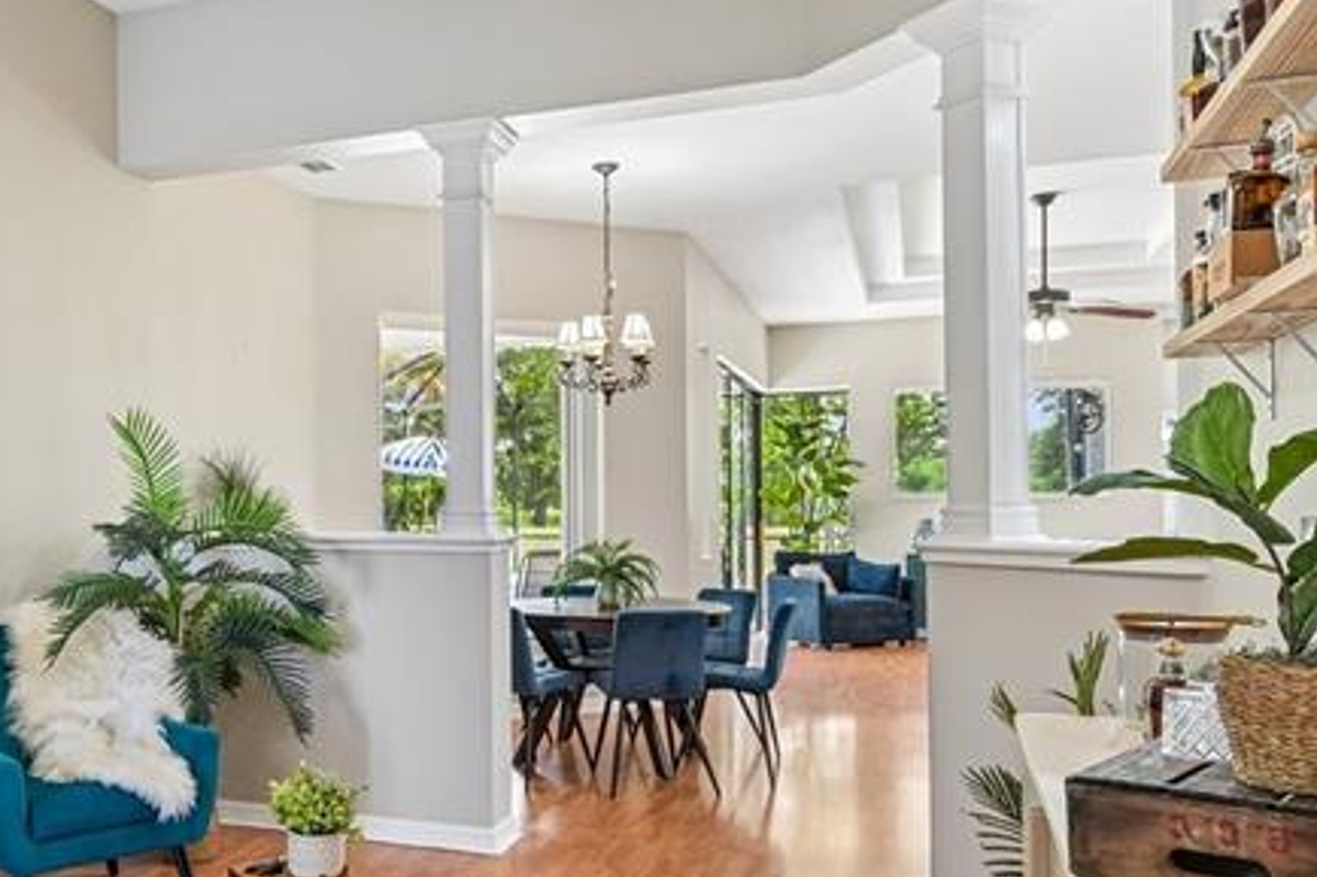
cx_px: 373
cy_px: 476
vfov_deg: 39.9
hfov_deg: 55.2
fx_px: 1207
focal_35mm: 33
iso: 400
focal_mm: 14
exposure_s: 1/6
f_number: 8
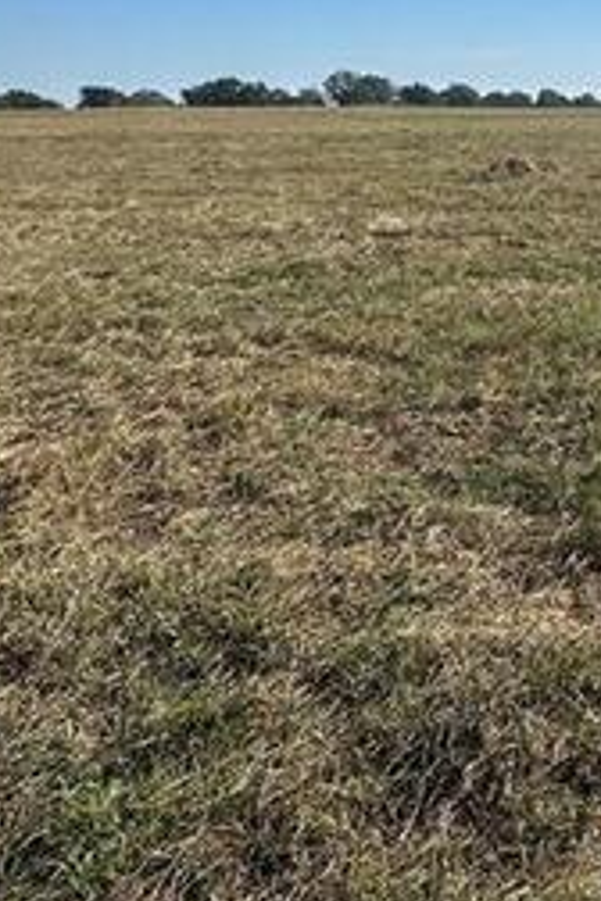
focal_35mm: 37
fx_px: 926
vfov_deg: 47.7
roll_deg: -0.2
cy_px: 129
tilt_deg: -1.8
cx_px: 751
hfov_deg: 29.8
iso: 50
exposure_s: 1/2817
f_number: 2.2
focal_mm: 2.22
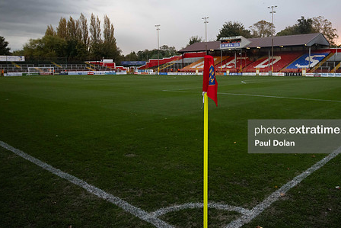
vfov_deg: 39.7
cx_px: 211
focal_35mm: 33
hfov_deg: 56.6
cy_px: 87
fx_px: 313
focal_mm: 25.5
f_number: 4
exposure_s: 1/400
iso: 2500
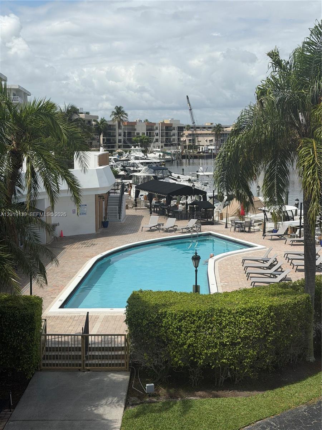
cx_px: 161
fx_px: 595
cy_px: 215
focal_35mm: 48
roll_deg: -0.2
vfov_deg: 39.7
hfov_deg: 30.3
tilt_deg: -8.5
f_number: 1.78
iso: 64
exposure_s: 1/8772
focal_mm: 6.76
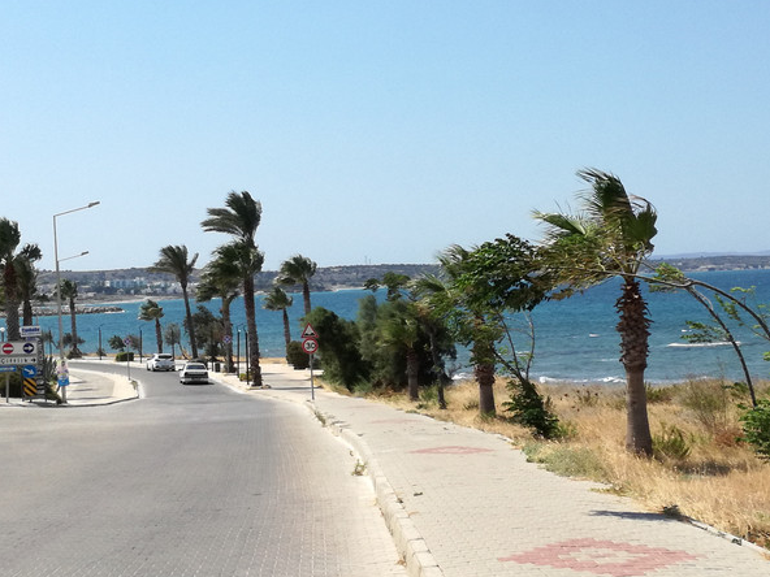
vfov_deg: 22.3
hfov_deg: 29.4
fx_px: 1468
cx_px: 415
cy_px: 288
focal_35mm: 66
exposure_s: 1/1504
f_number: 2
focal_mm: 3.79
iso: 50
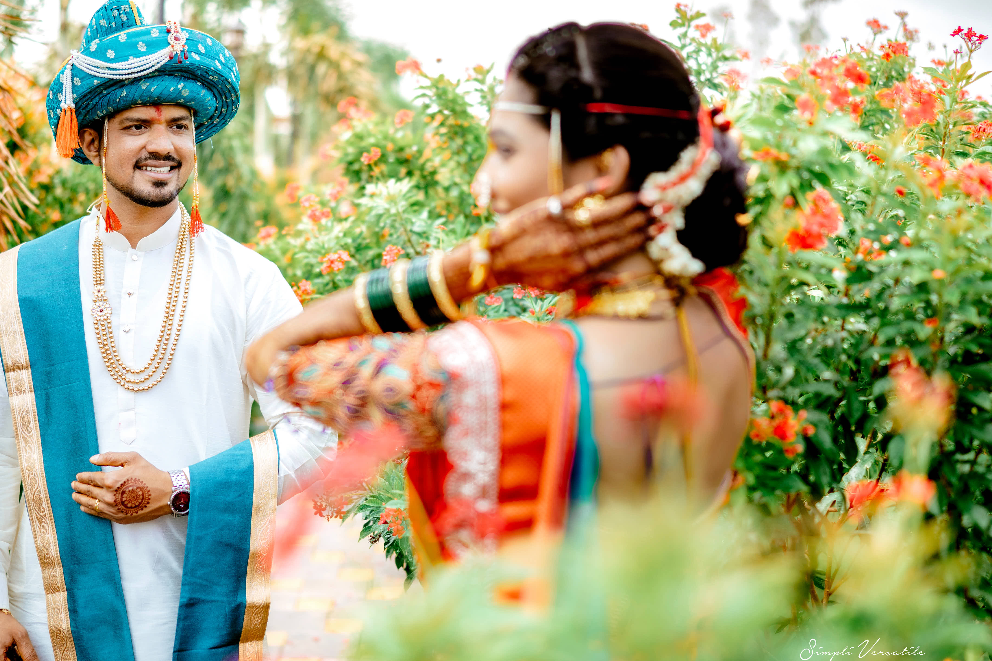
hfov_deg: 40.2
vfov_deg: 27.5
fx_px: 1350
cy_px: 308
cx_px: 410
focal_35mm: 49
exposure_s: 1/2500
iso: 125
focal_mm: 35
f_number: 1.4
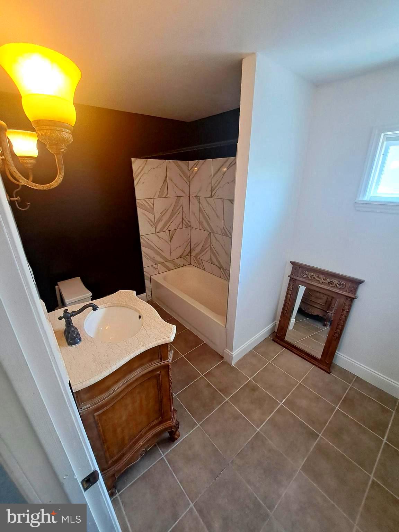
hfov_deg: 89.9
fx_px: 200
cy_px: 266
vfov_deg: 106.2
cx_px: 200
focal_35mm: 13
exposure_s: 1/40
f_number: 2.2
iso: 64
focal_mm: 1.74
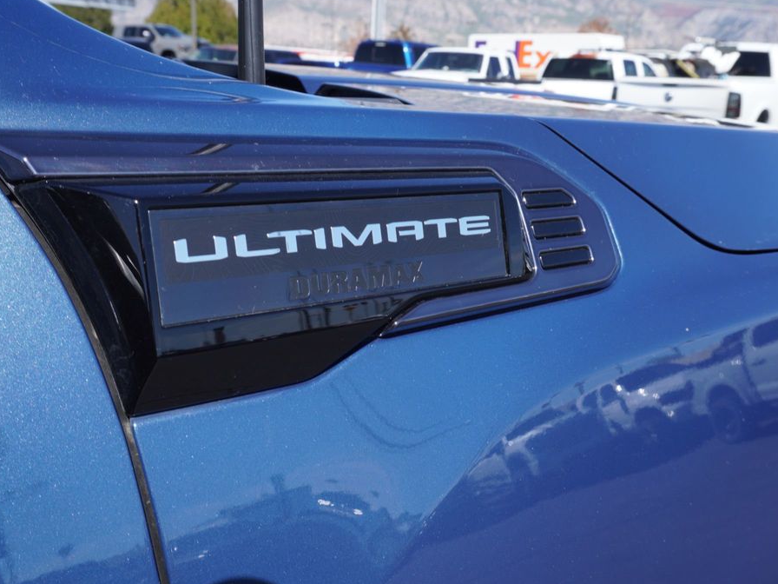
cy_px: 291
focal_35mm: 33
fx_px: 742
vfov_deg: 42.9
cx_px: 380
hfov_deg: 55.3
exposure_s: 1/125
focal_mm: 20
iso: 100
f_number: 9
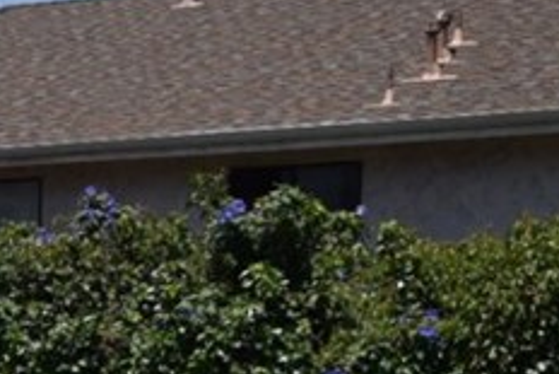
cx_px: -547
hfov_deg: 14.4
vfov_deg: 11.0
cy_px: 585
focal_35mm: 119
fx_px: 1849
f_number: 8
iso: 200
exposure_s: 1/500
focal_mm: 18
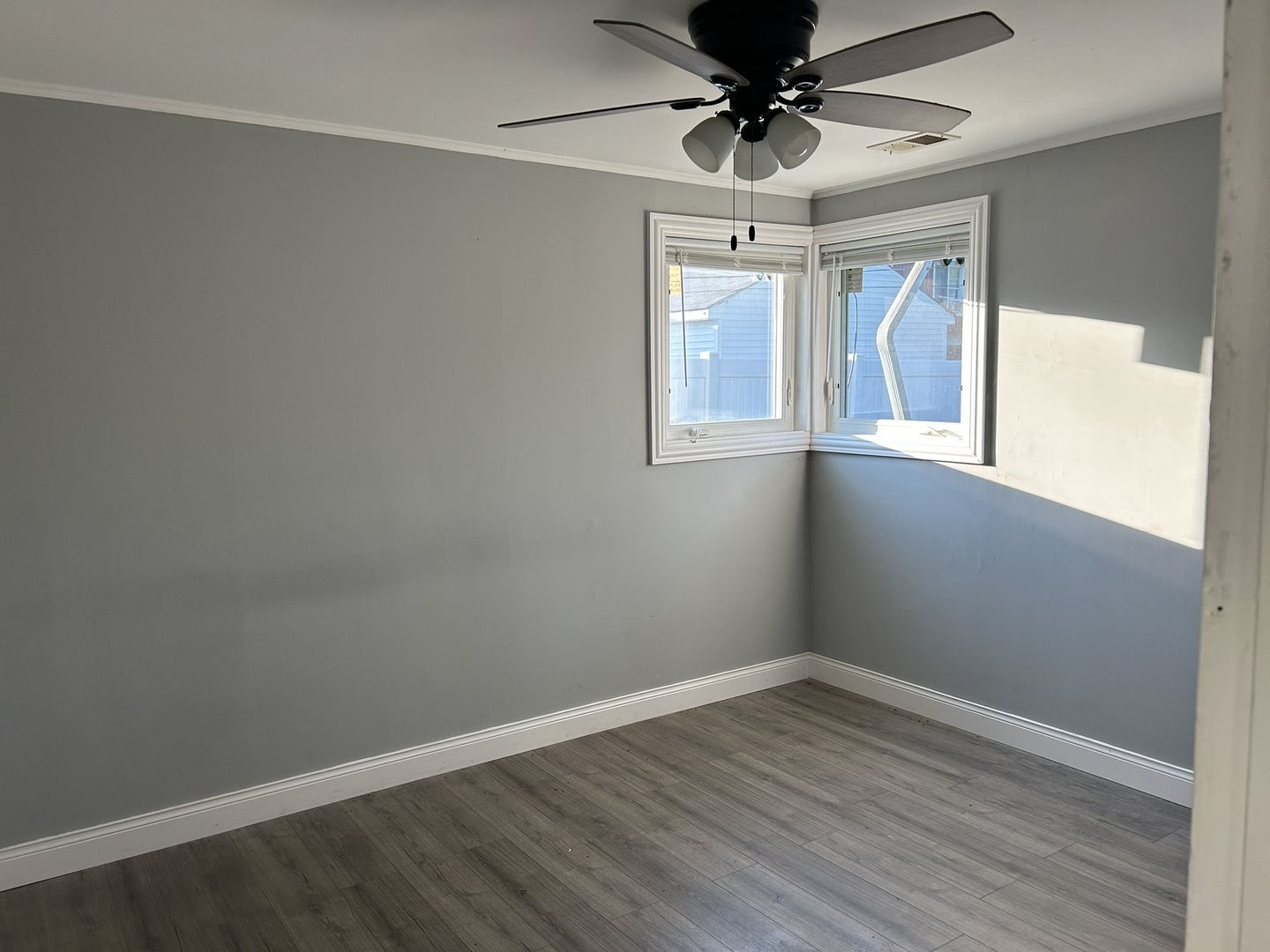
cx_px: 635
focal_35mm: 26
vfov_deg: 53.1
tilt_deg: -6.8
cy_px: 476
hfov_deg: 67.3
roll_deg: +0.6
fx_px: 954
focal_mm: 5.7
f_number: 1.5
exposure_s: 1/121
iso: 64
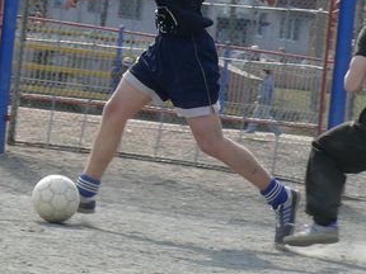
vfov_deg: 5.6
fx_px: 2812
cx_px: 152
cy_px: 113
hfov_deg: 7.4
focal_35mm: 266
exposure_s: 1/250
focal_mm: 16.3
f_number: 5.6
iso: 100
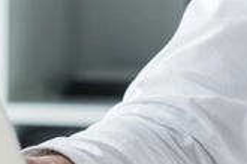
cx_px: 178
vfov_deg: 2.7
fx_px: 3533
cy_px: -148
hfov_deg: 4.0
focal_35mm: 515
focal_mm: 85
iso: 640
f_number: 4
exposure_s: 1/200
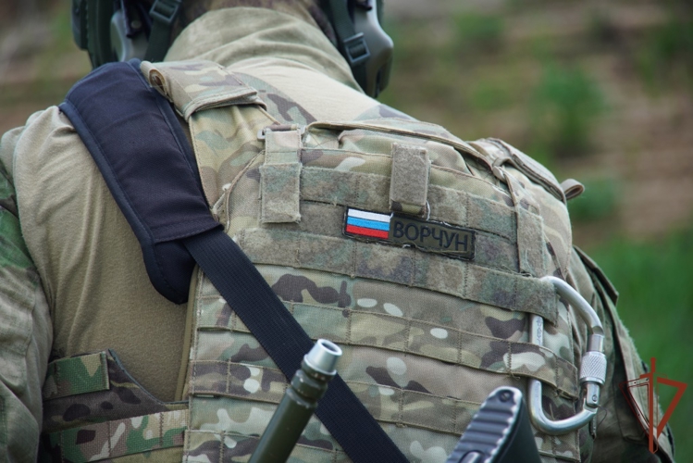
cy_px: 232
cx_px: 346
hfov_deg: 10.2
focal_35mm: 202
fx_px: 3899
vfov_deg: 6.8
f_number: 5.6
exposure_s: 1/250
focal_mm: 135
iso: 160
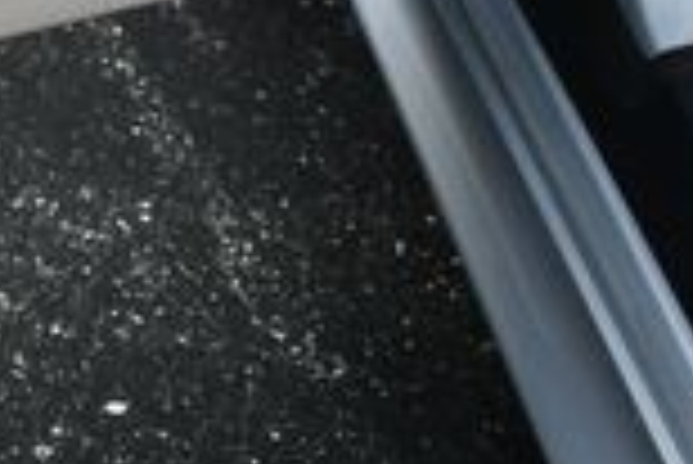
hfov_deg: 12.3
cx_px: -612
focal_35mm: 150
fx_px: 2890
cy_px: -405
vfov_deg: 8.7
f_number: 5.6
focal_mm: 18
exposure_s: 1/250
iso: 200
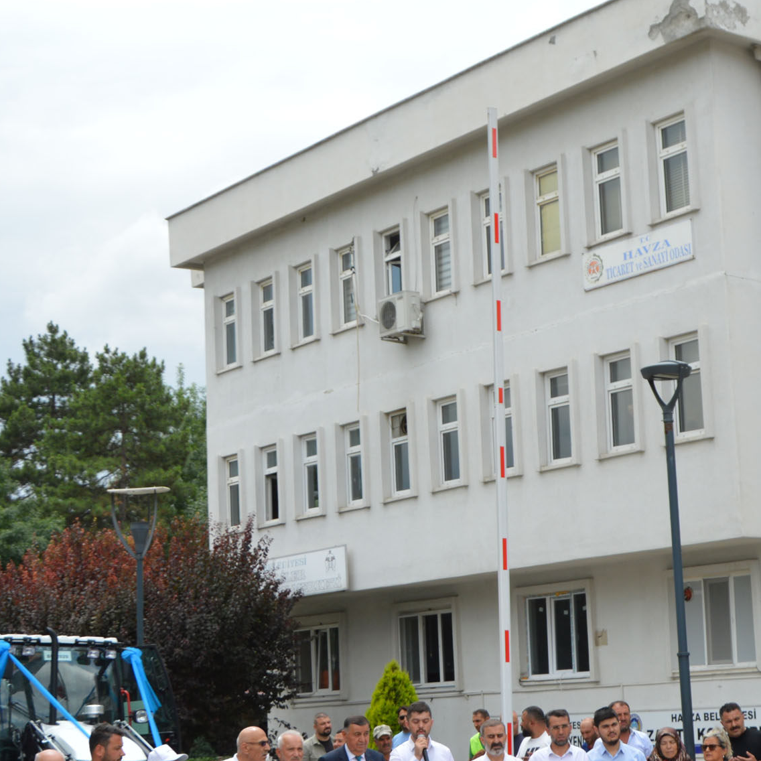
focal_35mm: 70
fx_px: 1741
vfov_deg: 24.6
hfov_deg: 24.4
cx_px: 565
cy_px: 454
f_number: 8
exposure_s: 1/250
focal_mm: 22
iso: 100
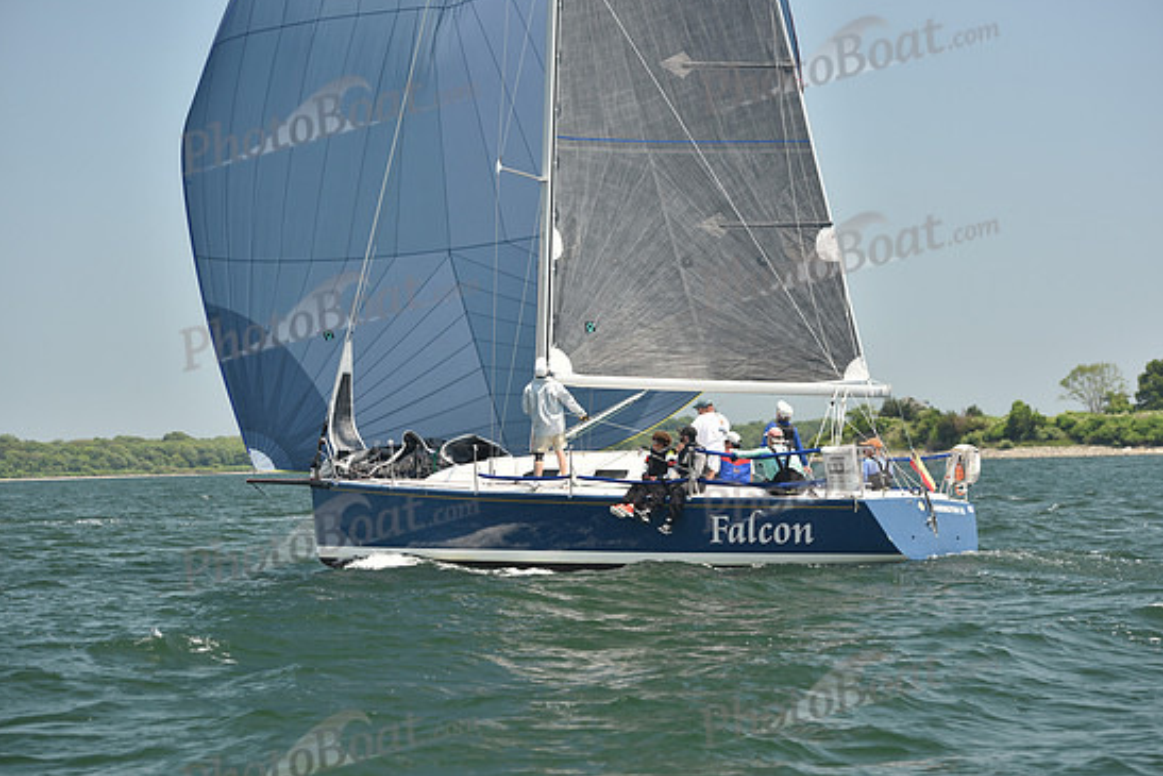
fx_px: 3360
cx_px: 591
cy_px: 397
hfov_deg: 19.6
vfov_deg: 13.2
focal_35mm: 104
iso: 250
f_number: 4.5
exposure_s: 1/640
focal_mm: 98
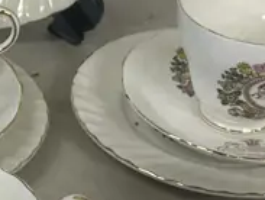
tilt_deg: -33.8
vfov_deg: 11.1
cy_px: 104
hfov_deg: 14.4
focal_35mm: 134
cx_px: -23
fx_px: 1028
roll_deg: +0.2
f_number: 1.78
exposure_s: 1/100
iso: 125
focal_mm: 6.86
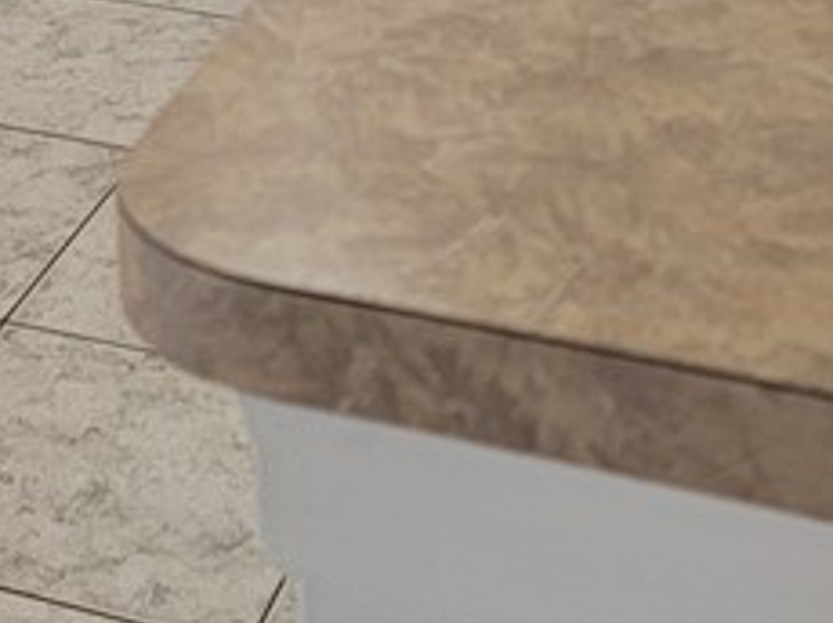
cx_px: -47
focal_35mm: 107
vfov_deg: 12.0
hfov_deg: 17.8
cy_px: -695
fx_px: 2572
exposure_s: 1/120
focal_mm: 6.7
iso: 200
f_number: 1.8
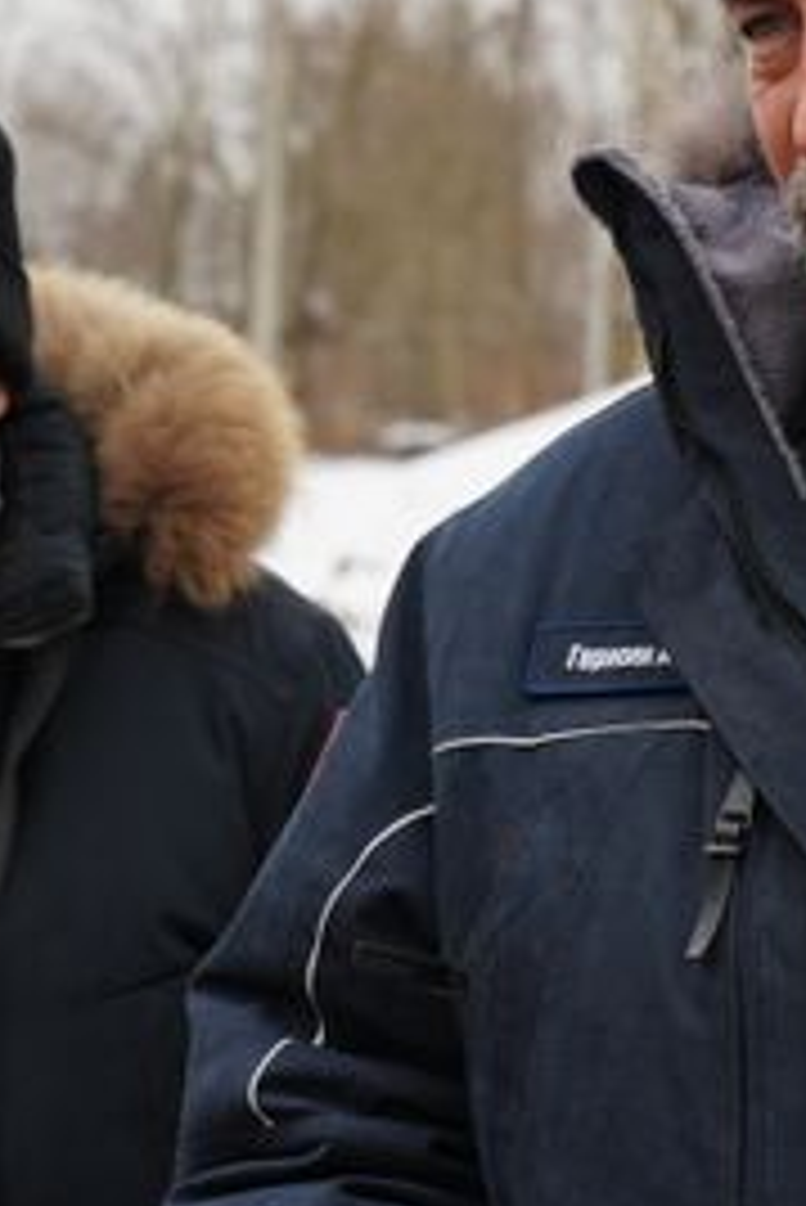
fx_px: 5165
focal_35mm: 154
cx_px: 417
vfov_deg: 13.3
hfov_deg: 8.9
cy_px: 576
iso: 800
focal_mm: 59
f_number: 5.6
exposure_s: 1/500
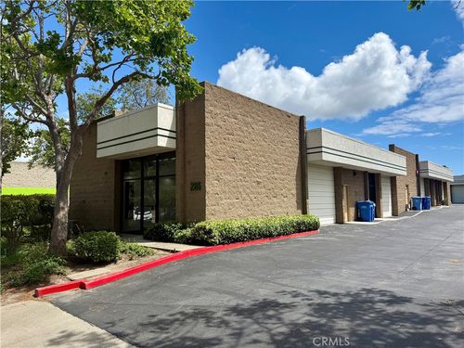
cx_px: 232
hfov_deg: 71.6
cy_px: 174
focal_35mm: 24
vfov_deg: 56.8
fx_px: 322
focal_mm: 6.76
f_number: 1.78
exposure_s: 1/4975
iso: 80
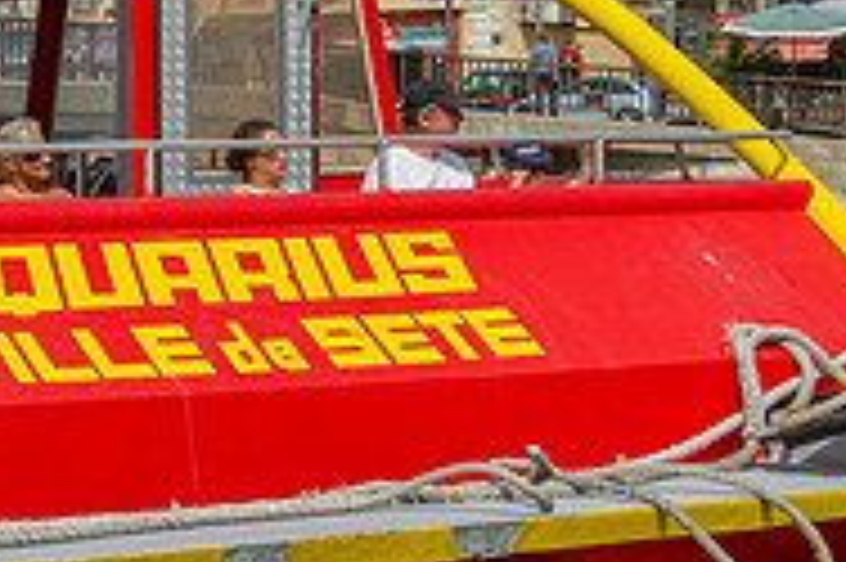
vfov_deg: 11.7
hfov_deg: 16.8
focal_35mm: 117
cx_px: -162
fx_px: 2747
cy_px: 189
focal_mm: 38
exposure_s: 1/250
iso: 100
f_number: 8
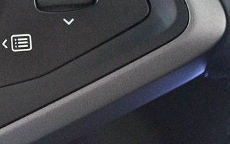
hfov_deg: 17.7
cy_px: 4
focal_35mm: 117
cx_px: 56
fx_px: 734
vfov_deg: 11.1
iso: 12800
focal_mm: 40
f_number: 5.3
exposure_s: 1/20
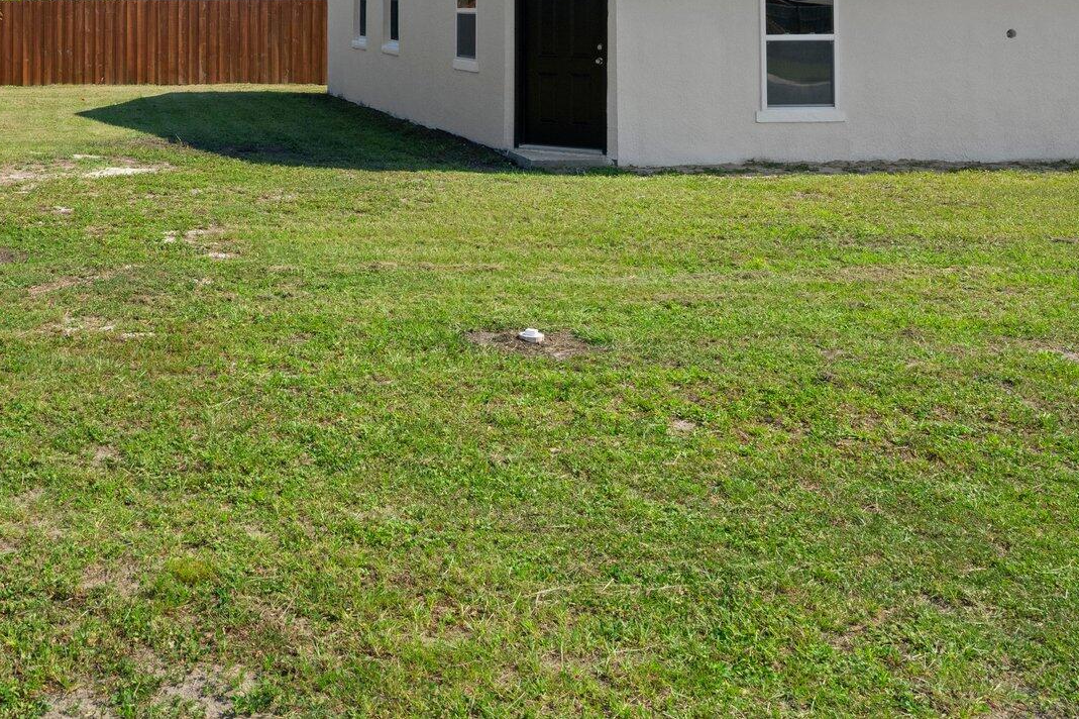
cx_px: 90
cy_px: 31
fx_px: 1378
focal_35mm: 46
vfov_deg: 27.8
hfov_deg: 39.4
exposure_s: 1/640
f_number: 11
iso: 500
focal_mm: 24
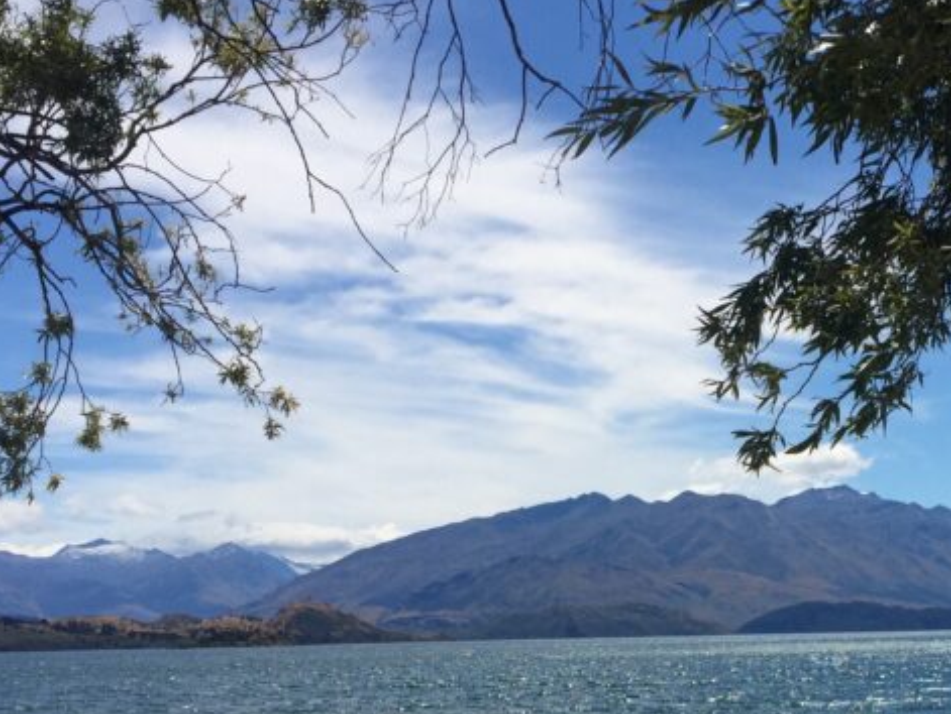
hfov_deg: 30.0
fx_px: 1732
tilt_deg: +2.4
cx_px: 763
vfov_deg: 23.0
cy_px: 571
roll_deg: +0.5
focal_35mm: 63
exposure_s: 1/4950
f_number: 2.2
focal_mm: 4.15
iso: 32
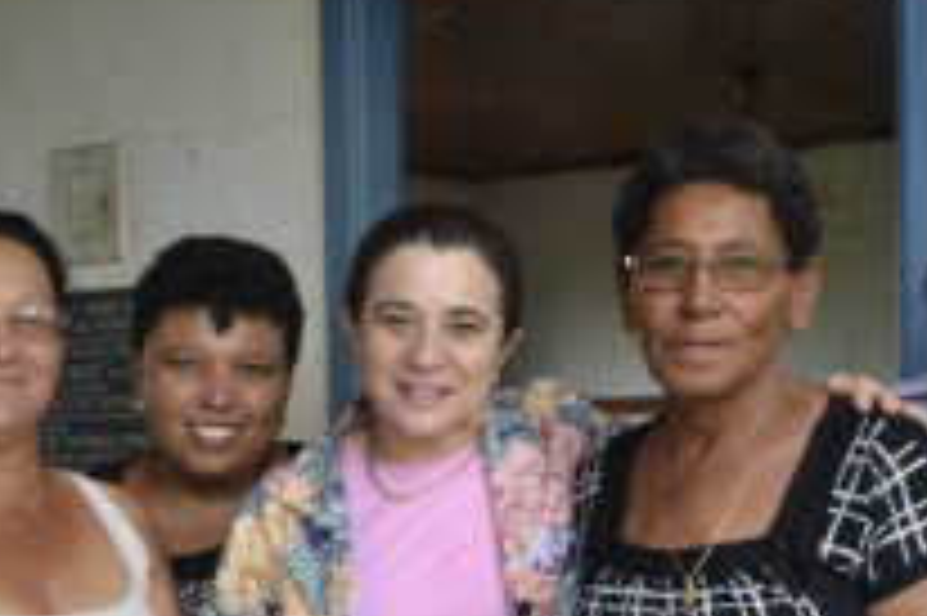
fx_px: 2058
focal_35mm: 80
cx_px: 513
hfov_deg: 25.4
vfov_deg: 16.8
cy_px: 573
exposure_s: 1/100
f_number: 5
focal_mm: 22
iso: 400
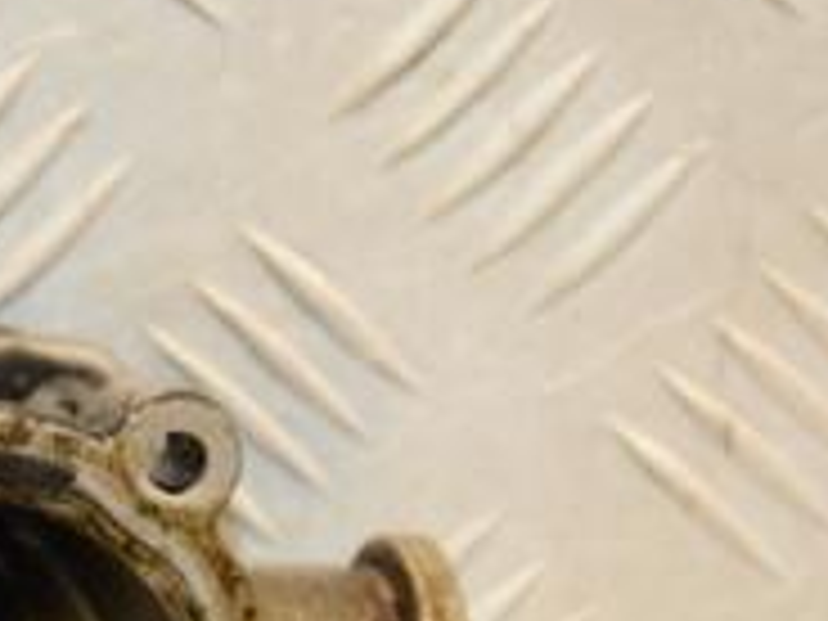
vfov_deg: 4.0
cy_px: 612
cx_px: -194
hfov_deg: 5.2
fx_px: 8994
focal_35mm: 376
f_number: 6.3
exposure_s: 1/200
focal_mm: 80
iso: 800
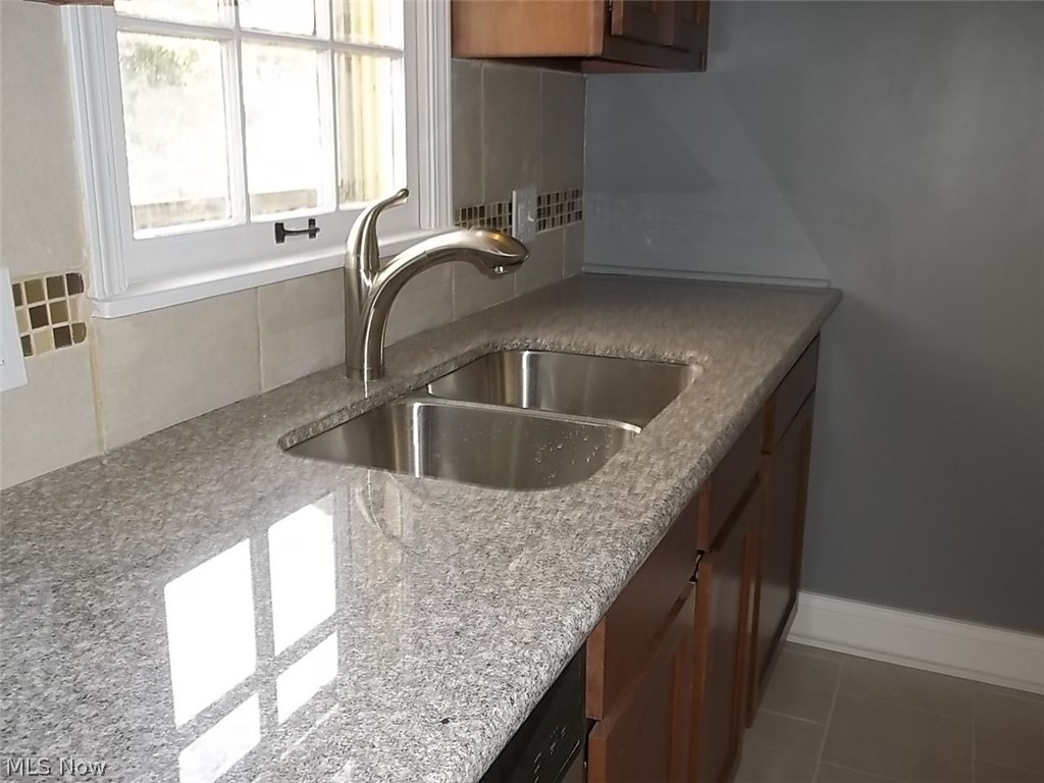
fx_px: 995
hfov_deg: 55.4
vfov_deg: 42.9
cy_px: 392
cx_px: 522
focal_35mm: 33
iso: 80
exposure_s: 1/50
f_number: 3.3
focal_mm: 5.9
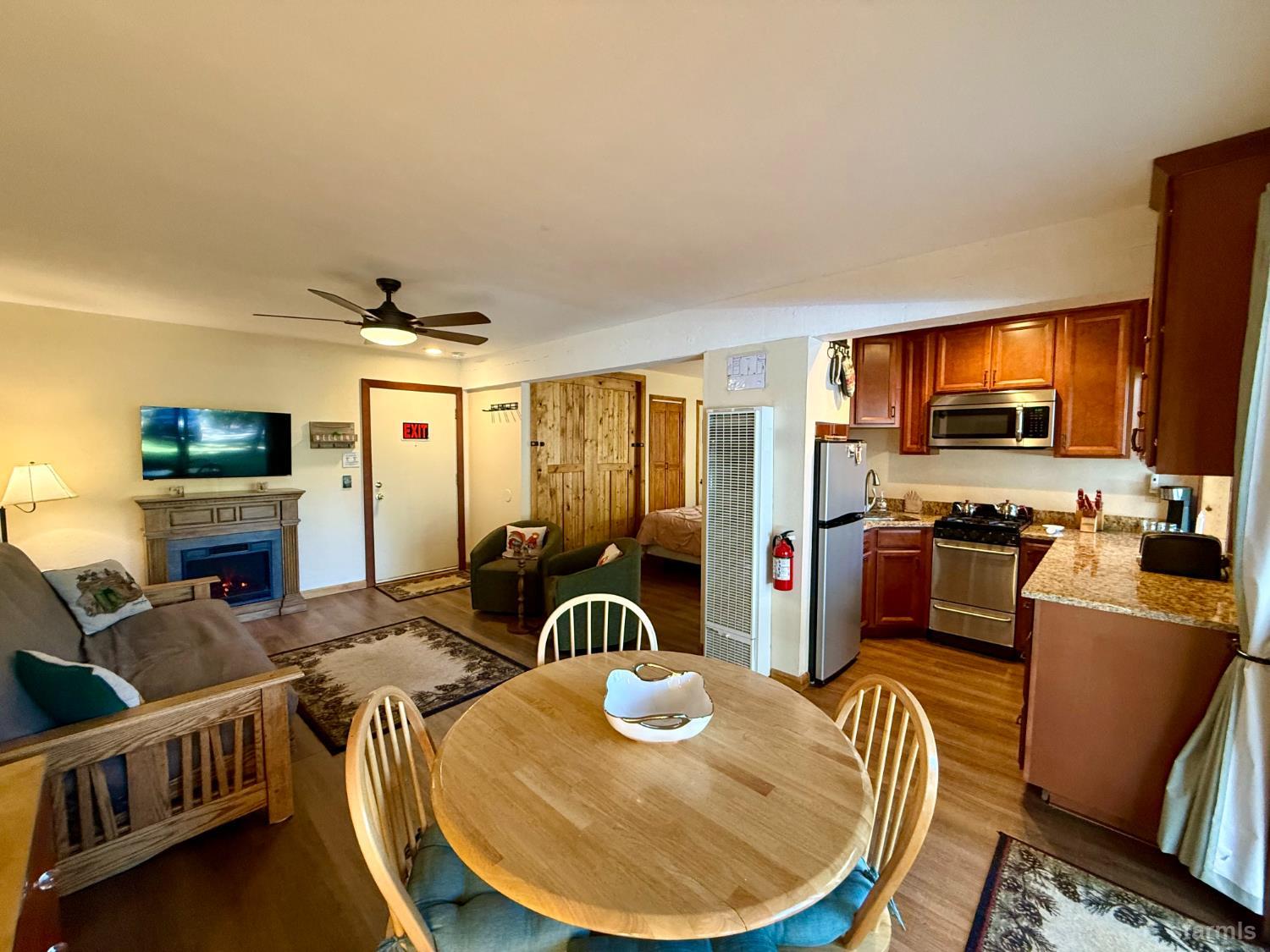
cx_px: 635
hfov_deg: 102.1
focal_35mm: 14
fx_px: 514
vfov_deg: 85.7
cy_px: 476
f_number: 2.2
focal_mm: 2.22
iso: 320
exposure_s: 1/60
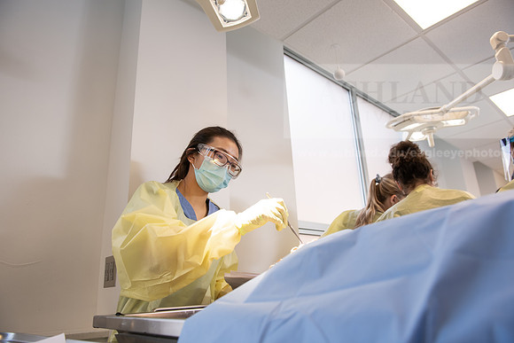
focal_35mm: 26
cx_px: 257
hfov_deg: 69.4
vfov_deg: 49.6
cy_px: 172
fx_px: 371
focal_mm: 26
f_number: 4
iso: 400
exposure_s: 1/200
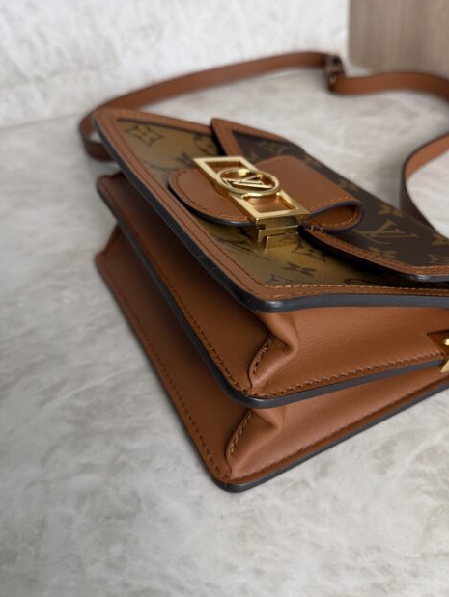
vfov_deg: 58.3
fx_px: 536
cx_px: 288
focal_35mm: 31
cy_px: 285
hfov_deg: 45.0
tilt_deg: -36.7
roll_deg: +0.7
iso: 160
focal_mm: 6.76
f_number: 1.78
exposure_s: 1/120
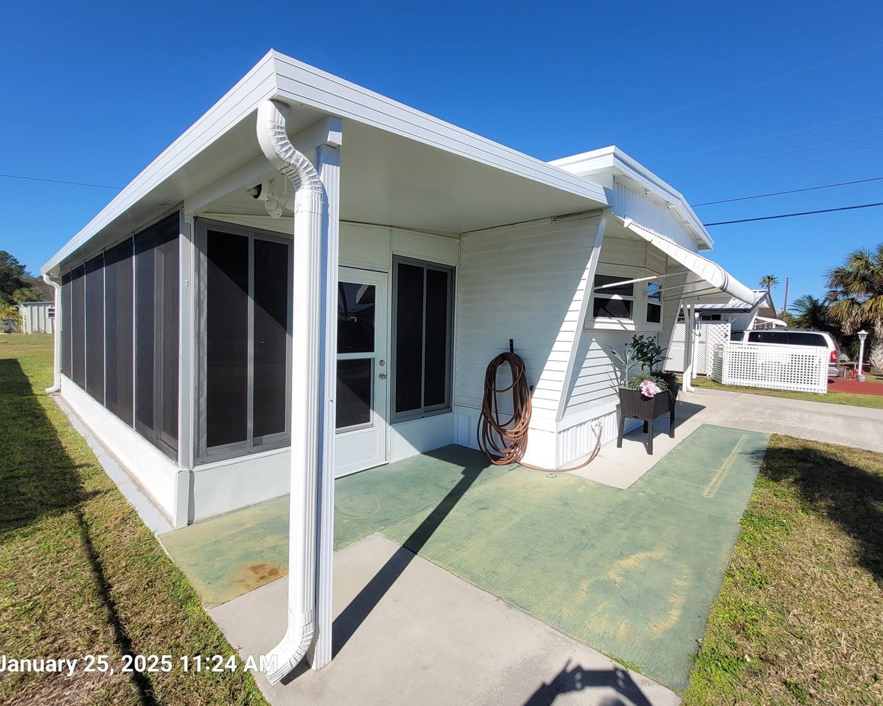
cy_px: 340
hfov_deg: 96.7
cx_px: 466
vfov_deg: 84.0
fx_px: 392
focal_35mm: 15
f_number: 2.2
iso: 40
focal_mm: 1.74
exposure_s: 1/1925
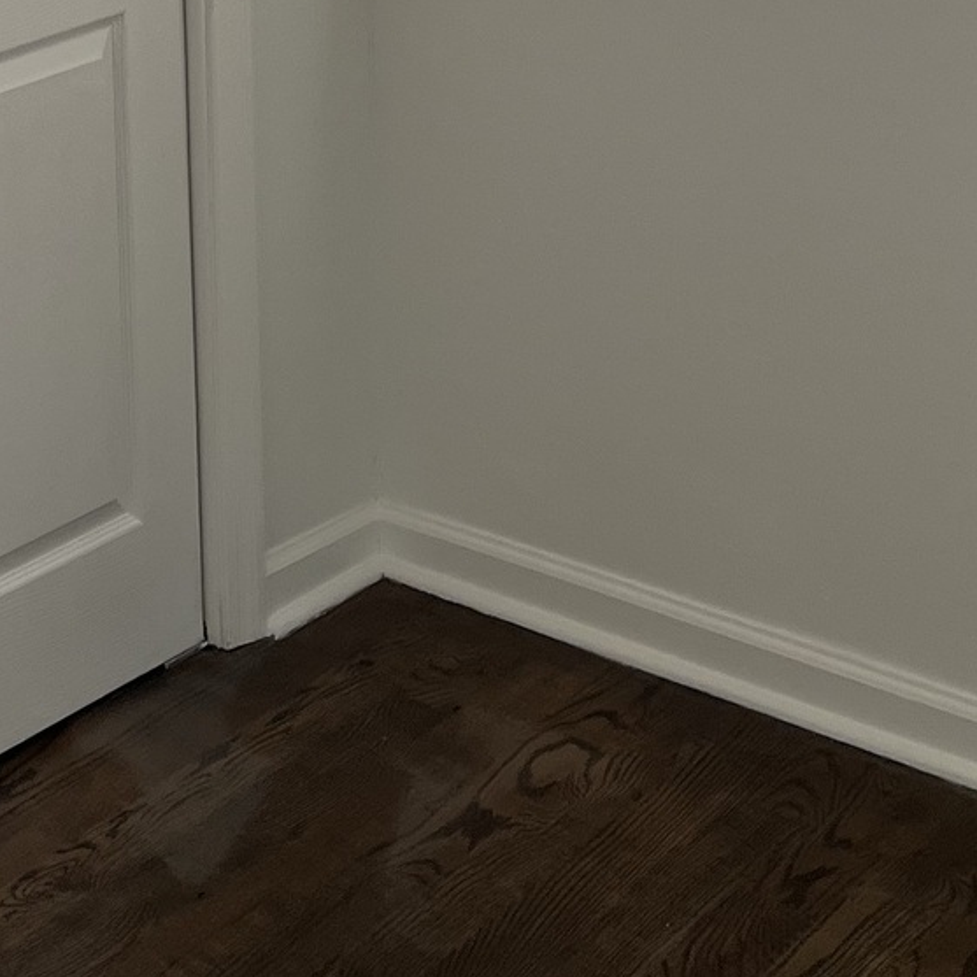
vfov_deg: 16.8
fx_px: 3034
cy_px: -419
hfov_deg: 17.5
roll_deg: +3.4
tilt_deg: -6.9
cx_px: -184
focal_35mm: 95
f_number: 1.6
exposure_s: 1/147
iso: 32
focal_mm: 5.1
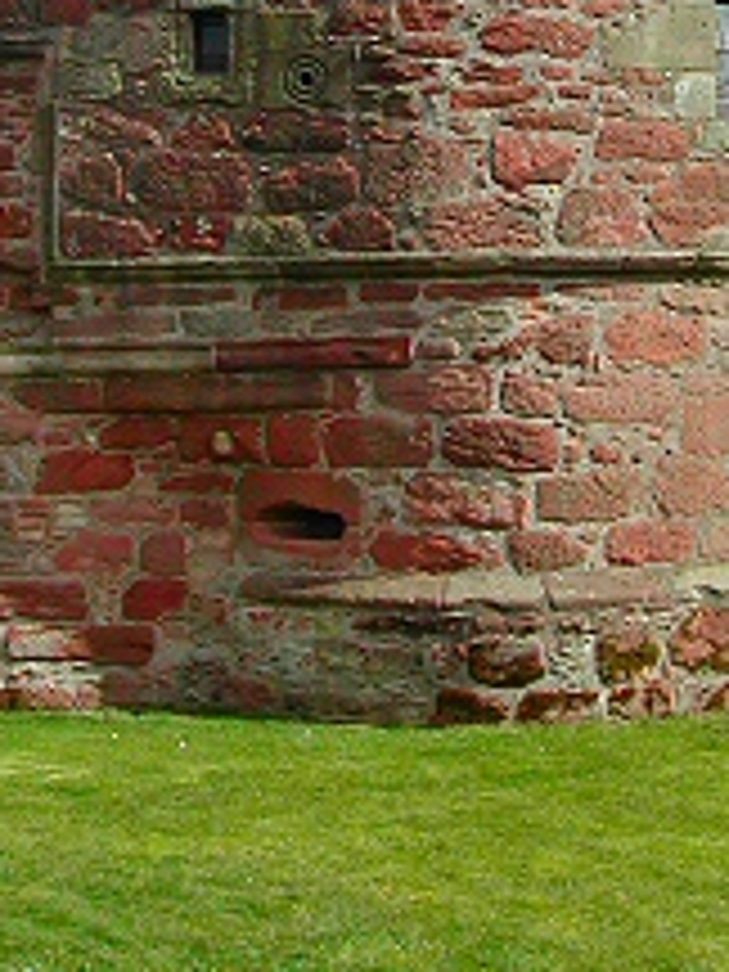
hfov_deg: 16.4
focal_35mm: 90
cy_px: -86
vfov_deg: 20.8
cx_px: 468
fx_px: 2527
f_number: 7.6
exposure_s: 1/184
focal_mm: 8
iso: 100
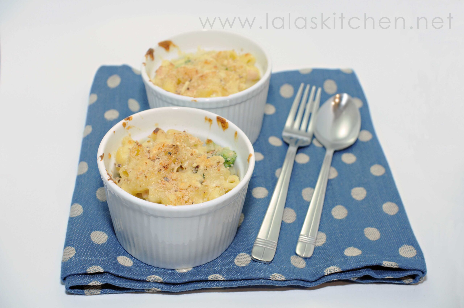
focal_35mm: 45
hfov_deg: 43.7
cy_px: 154
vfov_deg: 29.8
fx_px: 579
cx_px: 232
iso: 400
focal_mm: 30
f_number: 5.6
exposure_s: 1/200
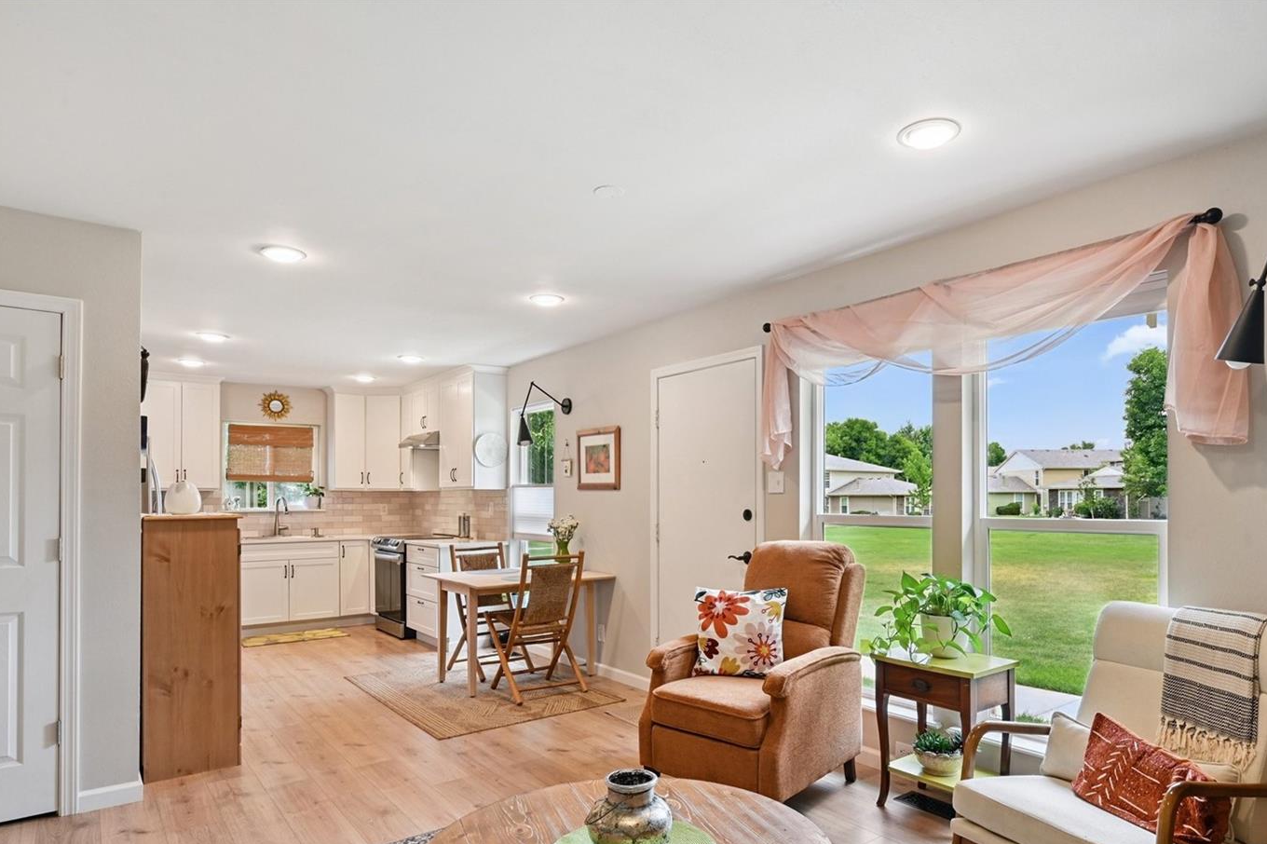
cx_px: 680
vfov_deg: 60.1
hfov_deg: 82.2
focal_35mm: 21
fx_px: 724
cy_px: 494
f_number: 11
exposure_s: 1/13
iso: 400
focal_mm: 17.5
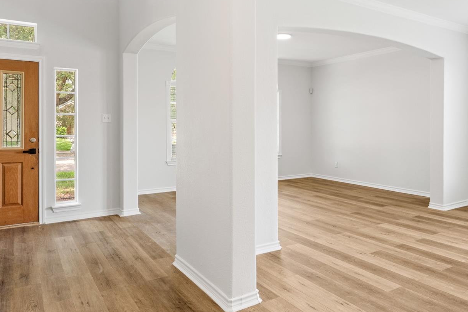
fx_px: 351
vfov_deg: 47.7
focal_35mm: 27
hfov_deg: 67.3
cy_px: 129
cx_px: 251
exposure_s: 1/40
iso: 320
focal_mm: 16
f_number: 8
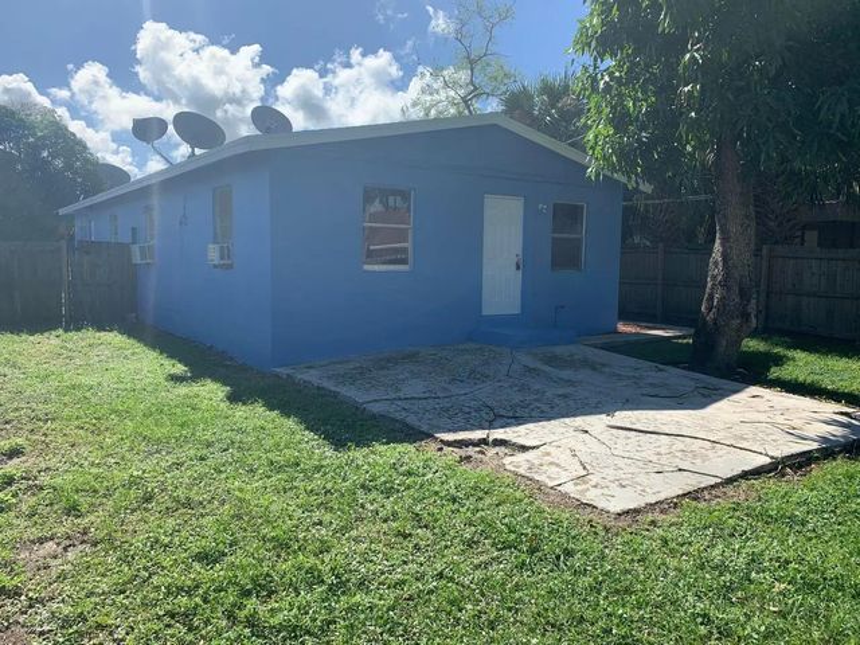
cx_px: 430
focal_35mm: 26
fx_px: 646
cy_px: 322
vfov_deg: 53.1
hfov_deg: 67.3
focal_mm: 4.25
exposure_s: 1/2208
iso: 25
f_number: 1.8
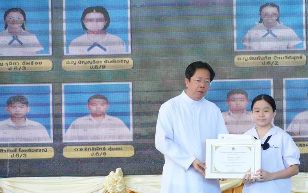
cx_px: 220
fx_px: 2047
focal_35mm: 244
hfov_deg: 8.6
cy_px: 132
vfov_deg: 5.4
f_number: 5.6
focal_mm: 111
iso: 6400
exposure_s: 1/640
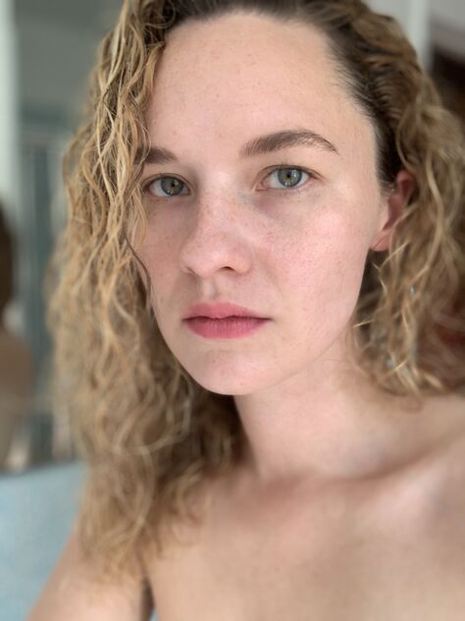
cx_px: 232
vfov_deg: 56.8
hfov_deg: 44.2
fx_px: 573
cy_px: 310
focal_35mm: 32
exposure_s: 1/121
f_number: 2.2
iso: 50
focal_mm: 2.87
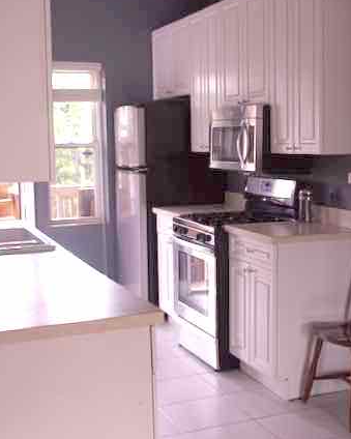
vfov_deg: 31.9
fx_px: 766
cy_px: 201
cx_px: 238
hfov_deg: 25.6
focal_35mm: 59
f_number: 3.2
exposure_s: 1/25
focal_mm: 20
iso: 400
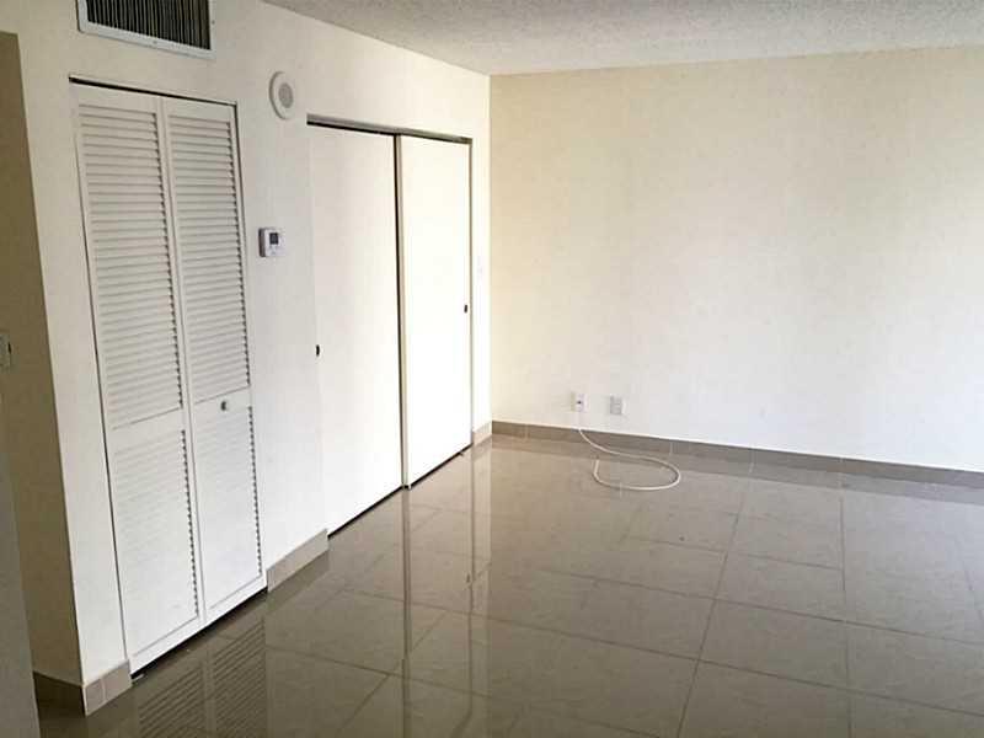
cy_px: 369
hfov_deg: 61.7
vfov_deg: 48.2
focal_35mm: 29
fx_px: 824
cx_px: 492
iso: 50
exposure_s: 1/30
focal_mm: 4.15
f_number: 2.2
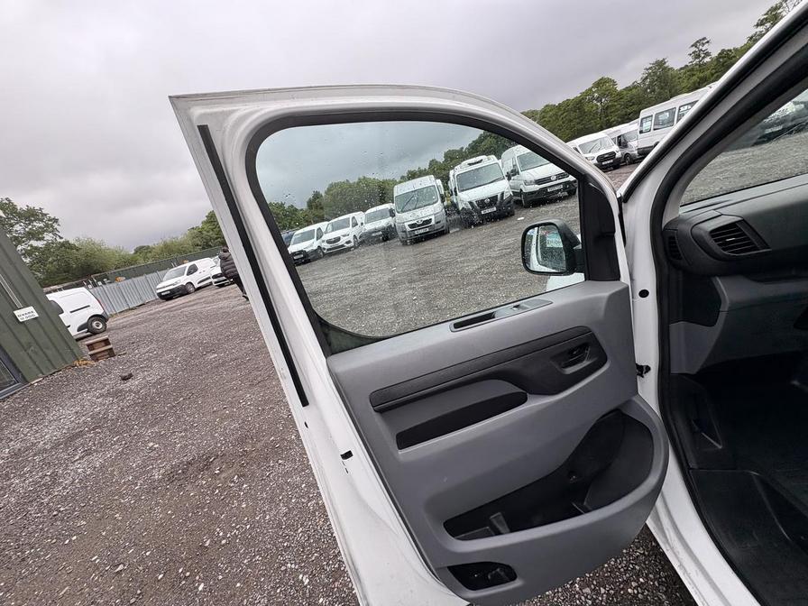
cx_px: 404
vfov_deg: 85.7
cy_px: 303
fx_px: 327
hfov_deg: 102.1
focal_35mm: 14
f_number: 2.2
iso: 40
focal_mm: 2.22
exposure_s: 1/435
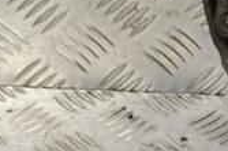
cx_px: 378
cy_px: -53
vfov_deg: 5.3
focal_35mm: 259
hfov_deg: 7.8
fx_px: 1639
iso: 3200
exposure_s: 1/250
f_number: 8
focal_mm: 48
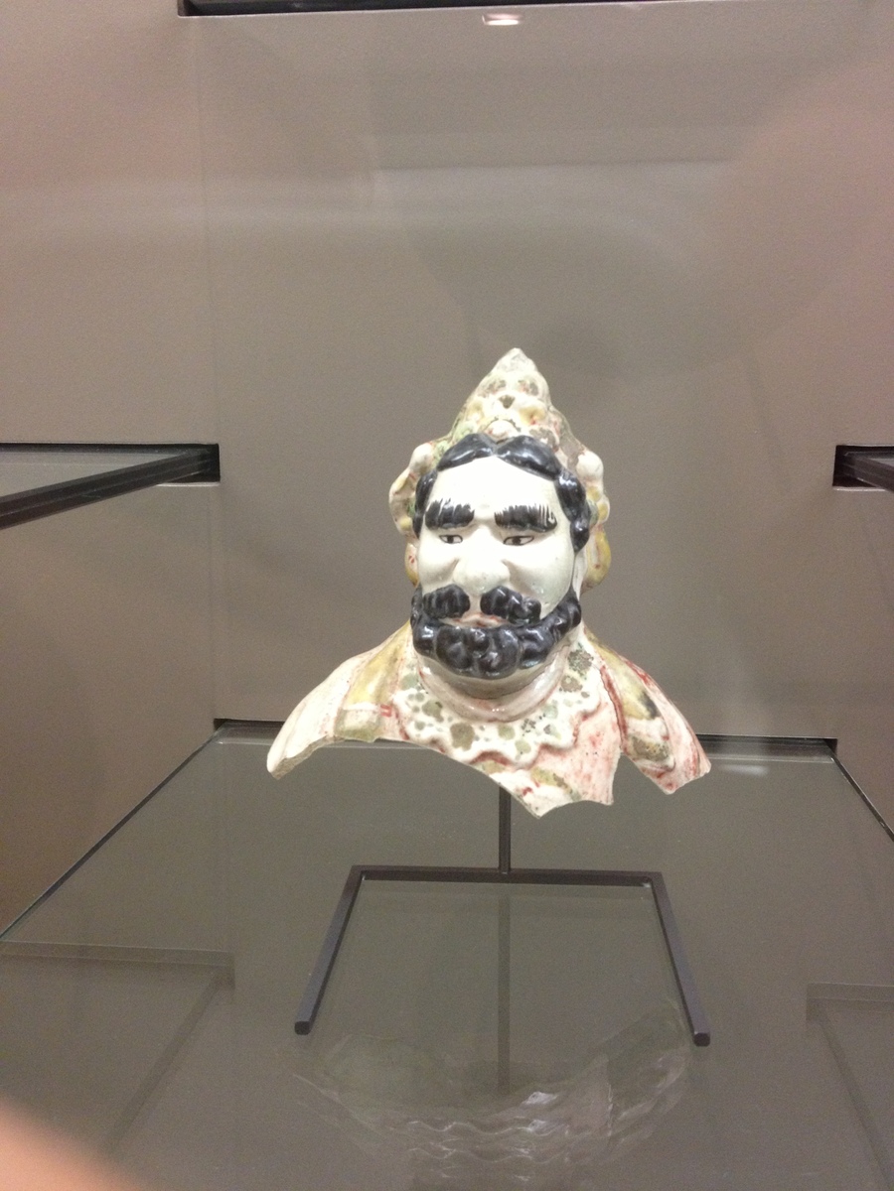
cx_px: 447
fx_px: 1205
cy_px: 596
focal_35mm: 35
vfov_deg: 52.6
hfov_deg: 40.7
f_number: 2.4
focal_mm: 4.28
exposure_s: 1/20
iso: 200
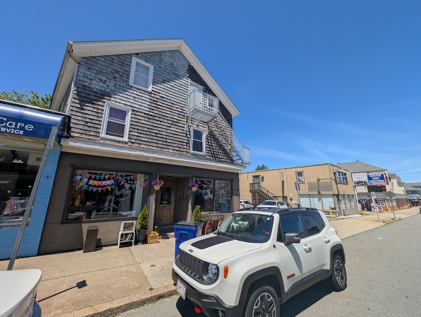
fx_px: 146
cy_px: 158
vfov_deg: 94.6
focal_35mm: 12
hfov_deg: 110.5
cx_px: 210
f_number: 1.95
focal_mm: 2.23
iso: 42
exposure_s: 1/3311
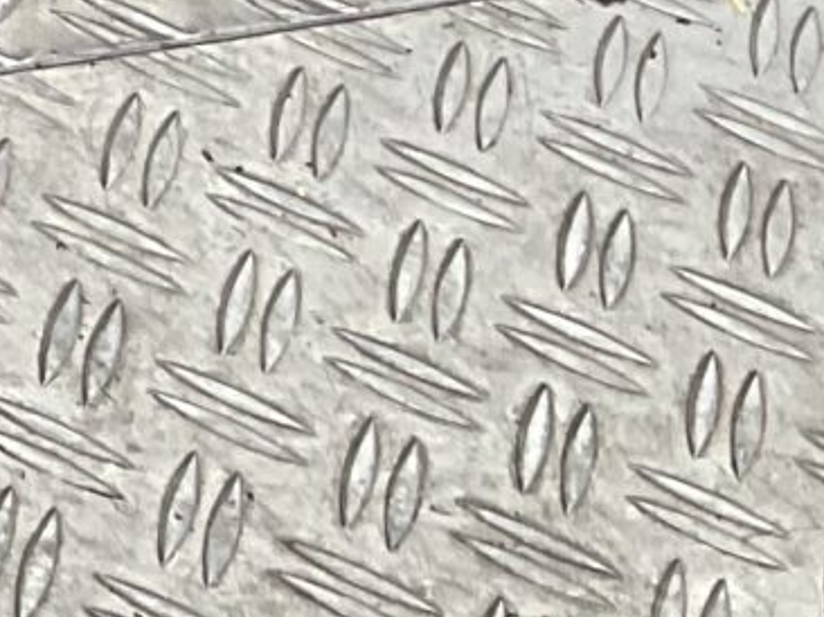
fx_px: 4829
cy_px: -1045
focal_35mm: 203
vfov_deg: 6.8
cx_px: -1349
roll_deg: -11.0
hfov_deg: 8.6
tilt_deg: -34.3
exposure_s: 1/120
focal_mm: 3
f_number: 1.8
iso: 32
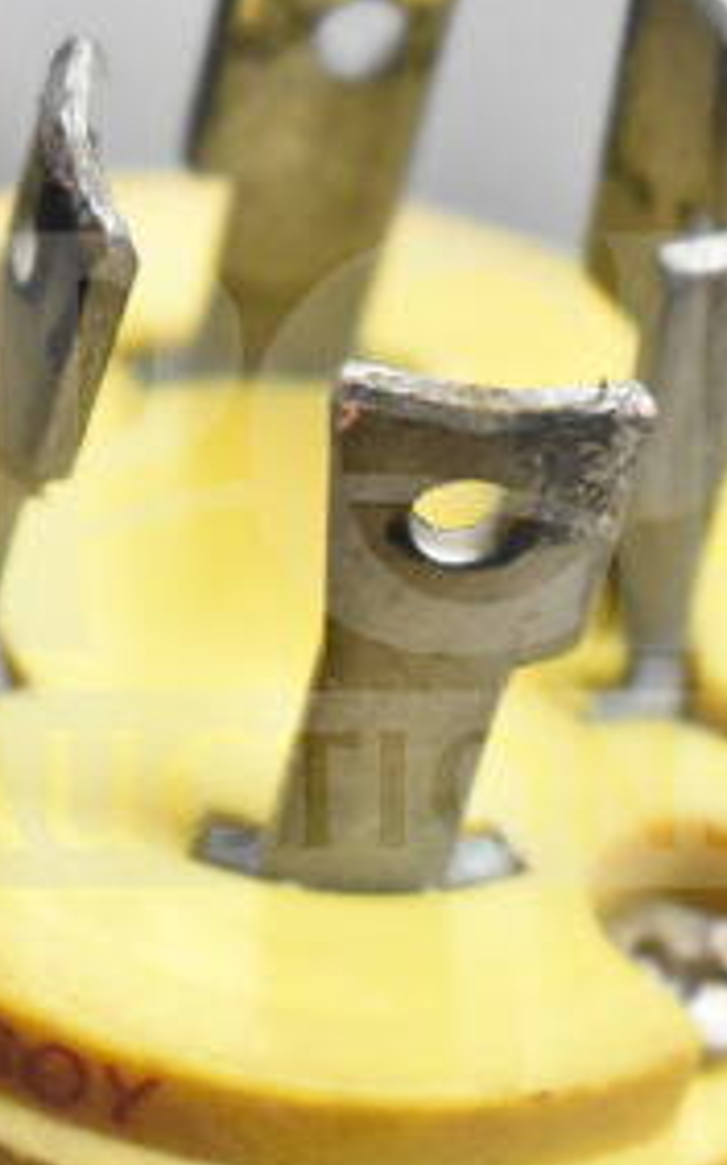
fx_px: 5779
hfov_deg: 7.2
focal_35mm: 182
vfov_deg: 11.5
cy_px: 560
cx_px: 347
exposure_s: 1/100
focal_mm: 55
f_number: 5.6
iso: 5600
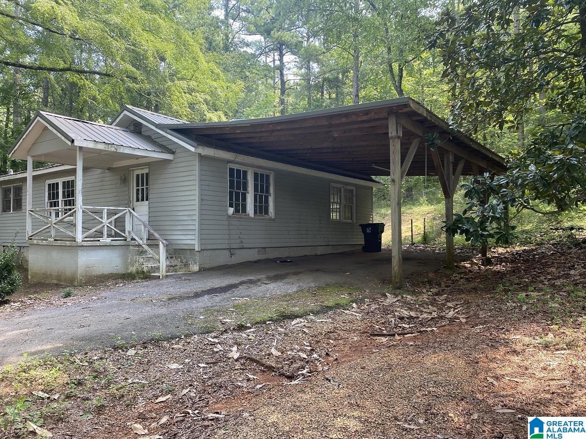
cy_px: 220
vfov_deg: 53.1
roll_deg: +0.3
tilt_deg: +0.8
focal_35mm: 26
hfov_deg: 67.3
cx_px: 293
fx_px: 440
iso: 64
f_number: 1.8
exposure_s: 1/122
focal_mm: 4.25
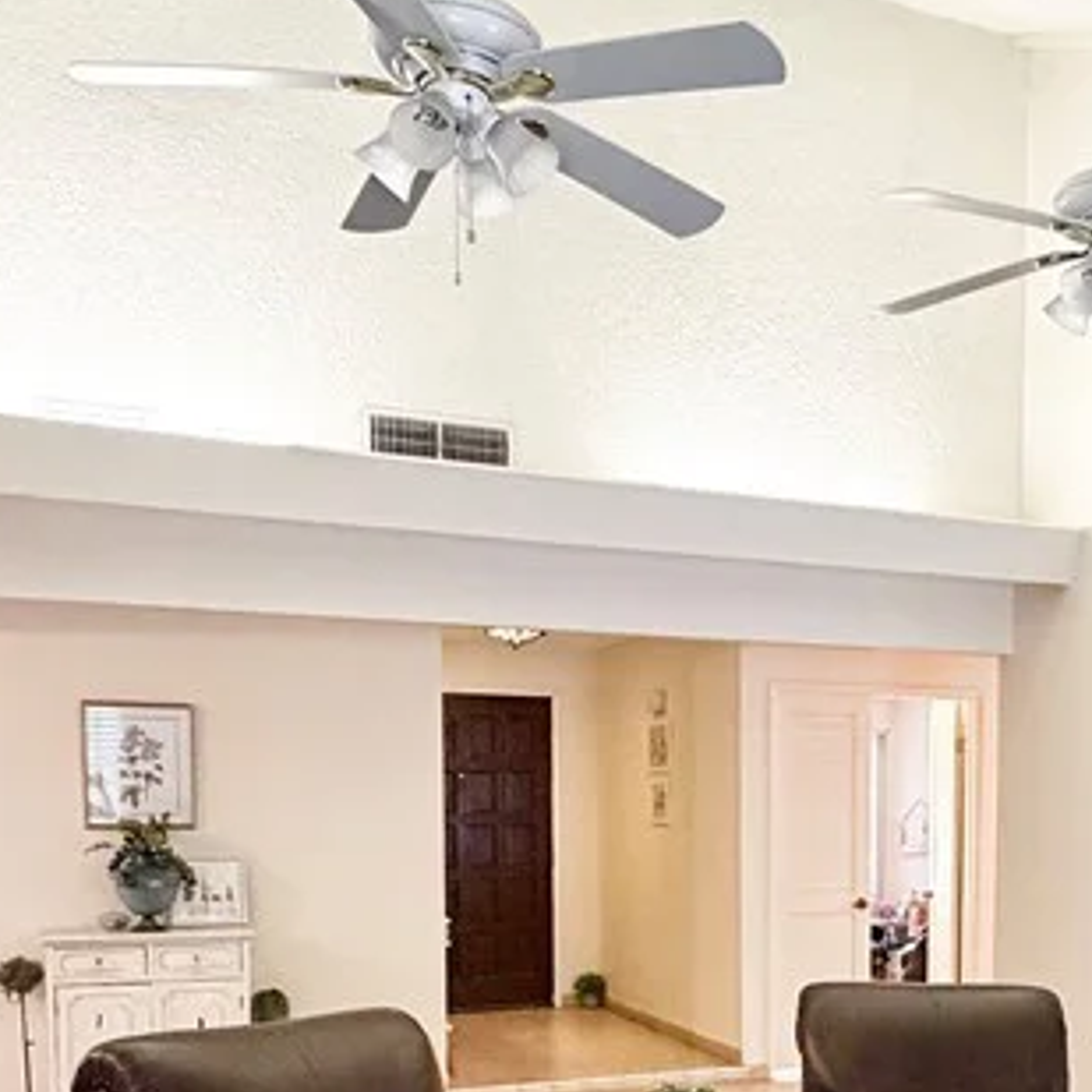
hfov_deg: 39.6
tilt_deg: -4.2
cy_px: 908
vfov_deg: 39.0
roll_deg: -0.4
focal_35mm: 41
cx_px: 838
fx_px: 1463
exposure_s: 1/60
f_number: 2.2
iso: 500
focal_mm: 2.22
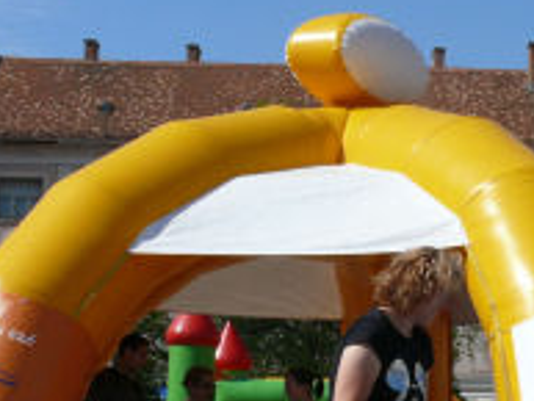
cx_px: 504
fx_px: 1652
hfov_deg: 18.0
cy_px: 362
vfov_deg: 13.7
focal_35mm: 107
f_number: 8
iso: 100
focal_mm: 8.7
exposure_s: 1/400
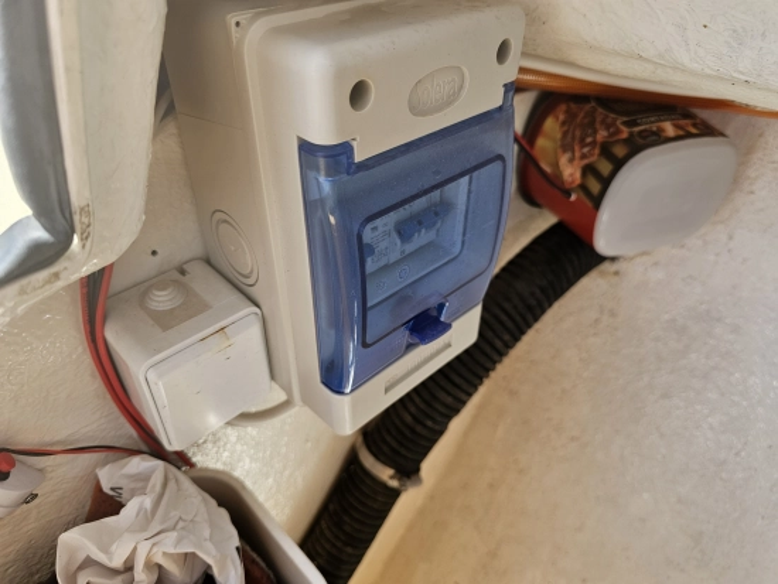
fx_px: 517
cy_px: 292
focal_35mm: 23
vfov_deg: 58.9
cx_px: 389
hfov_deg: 73.9
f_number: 1.7
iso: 32
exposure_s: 1/180
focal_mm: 6.3
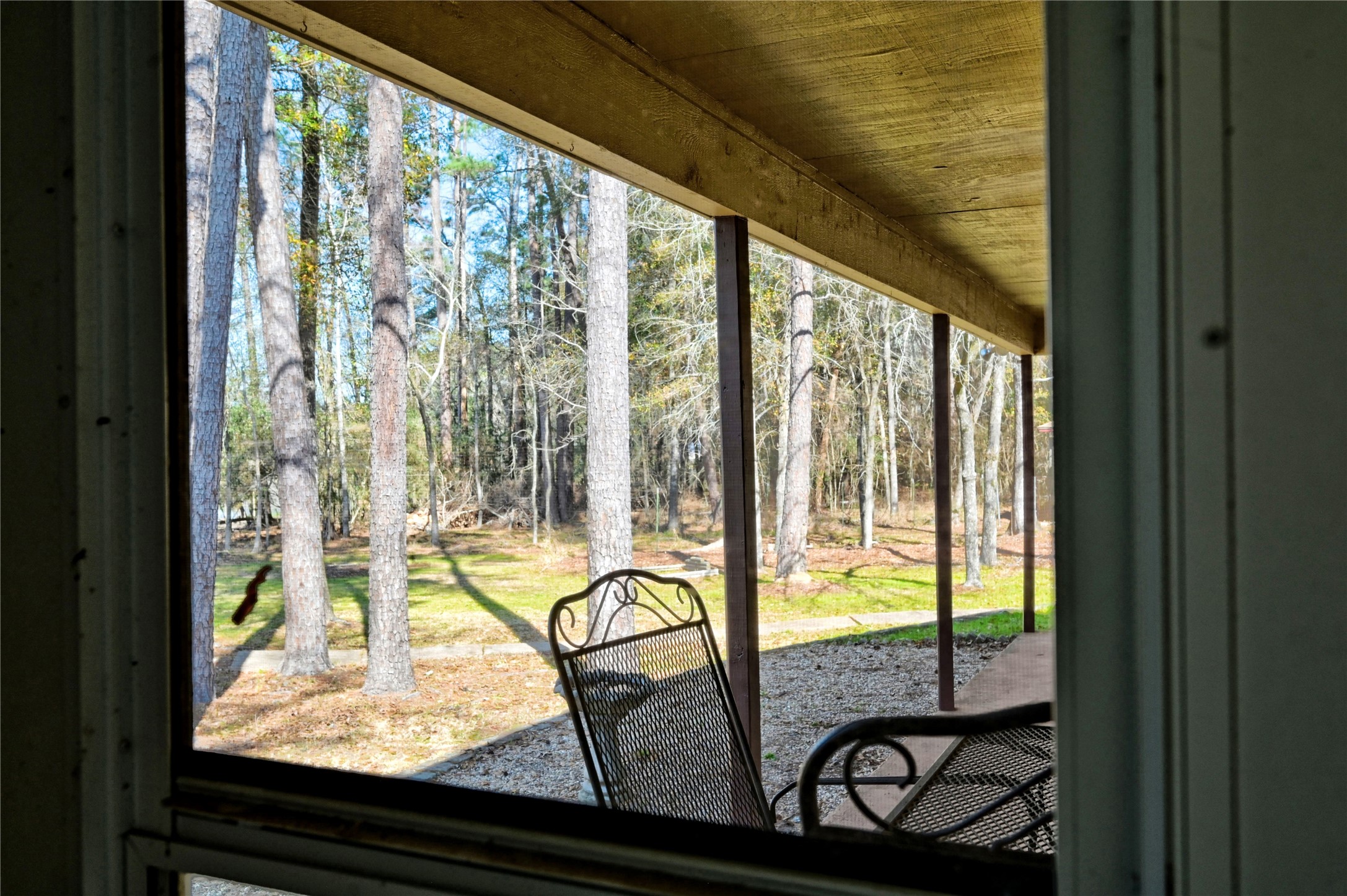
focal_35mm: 30
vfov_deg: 43.5
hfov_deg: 62.0
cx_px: 674
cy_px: 448
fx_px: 1122
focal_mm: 30
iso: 400
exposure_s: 1/160
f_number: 8
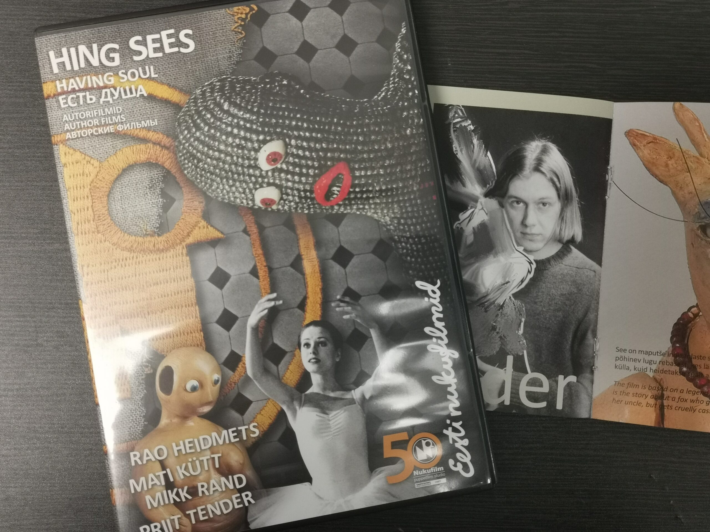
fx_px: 841
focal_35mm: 41
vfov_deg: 35.1
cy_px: 266
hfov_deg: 45.8
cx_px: 355
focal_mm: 5.58
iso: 250
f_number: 1.8
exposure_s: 1/100
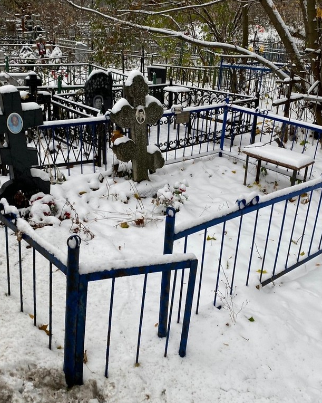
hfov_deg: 43.3
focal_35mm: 34
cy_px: 202
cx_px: 161
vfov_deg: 52.9
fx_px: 405
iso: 32
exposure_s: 1/122
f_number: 1.8
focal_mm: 4.25
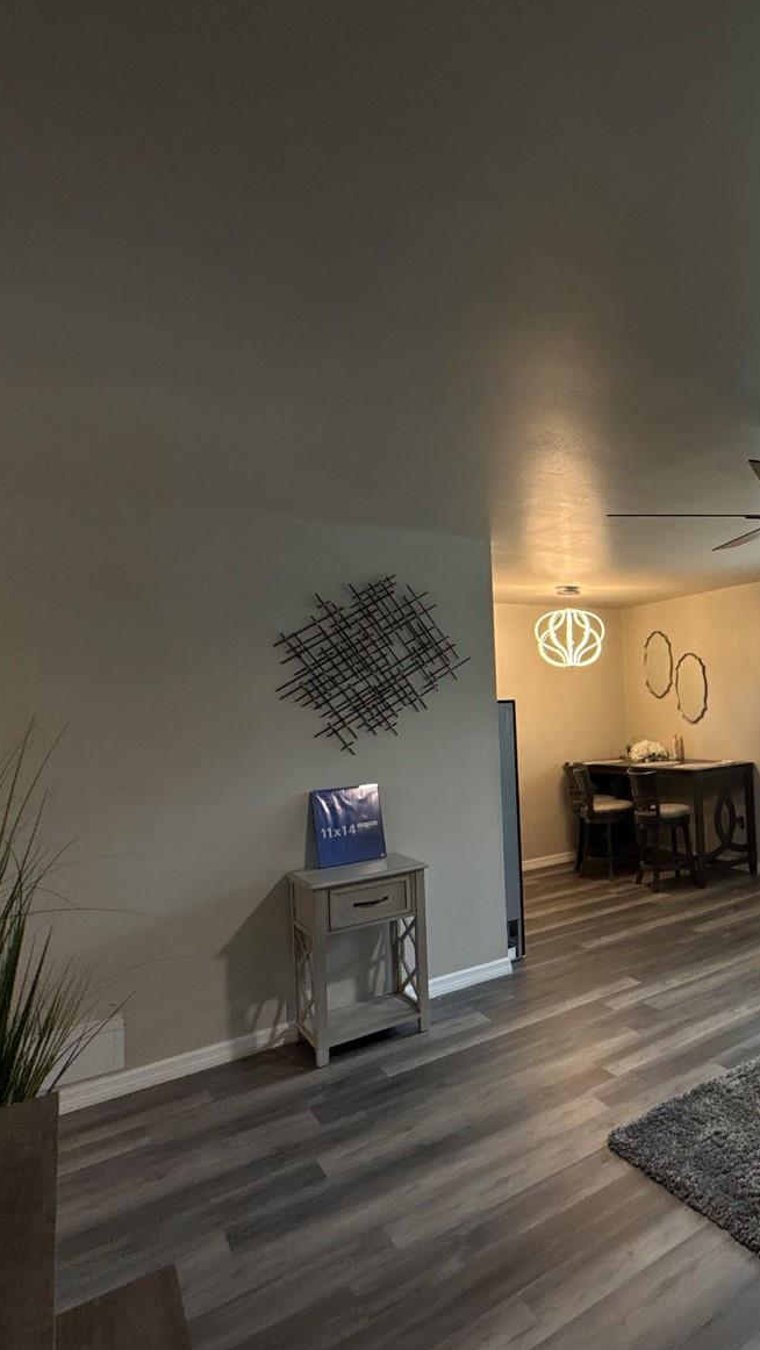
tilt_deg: +1.5
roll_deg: +3.7
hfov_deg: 44.3
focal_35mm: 21
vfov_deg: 83.8
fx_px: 752
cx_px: 787
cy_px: 684
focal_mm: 2.22
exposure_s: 1/120
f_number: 2.2
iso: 320
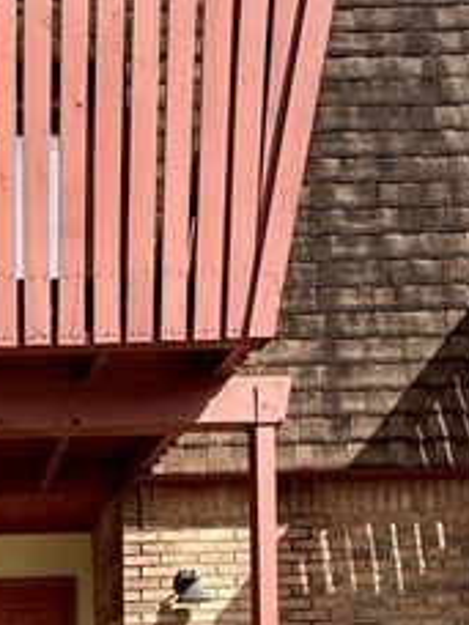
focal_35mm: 41
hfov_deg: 31.0
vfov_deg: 35.5
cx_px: -58
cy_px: 758
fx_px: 741
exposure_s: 1/1464
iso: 50
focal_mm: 2.22
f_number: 2.2
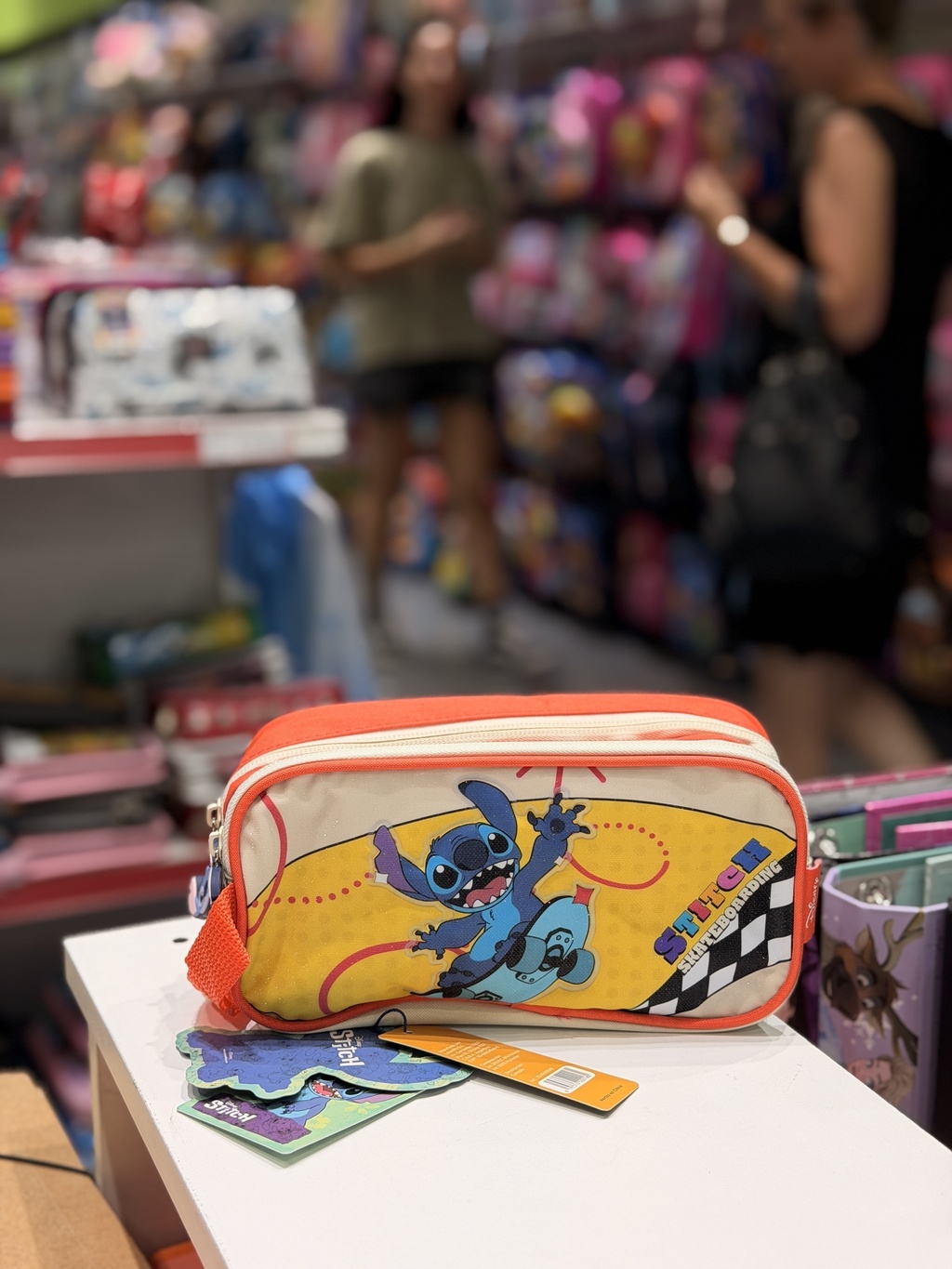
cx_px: 476
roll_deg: -0.8
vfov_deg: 39.7
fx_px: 1760
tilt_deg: -14.4
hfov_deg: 30.3
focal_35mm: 48
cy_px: 634
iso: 50
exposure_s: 1/121
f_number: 1.78
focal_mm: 6.76
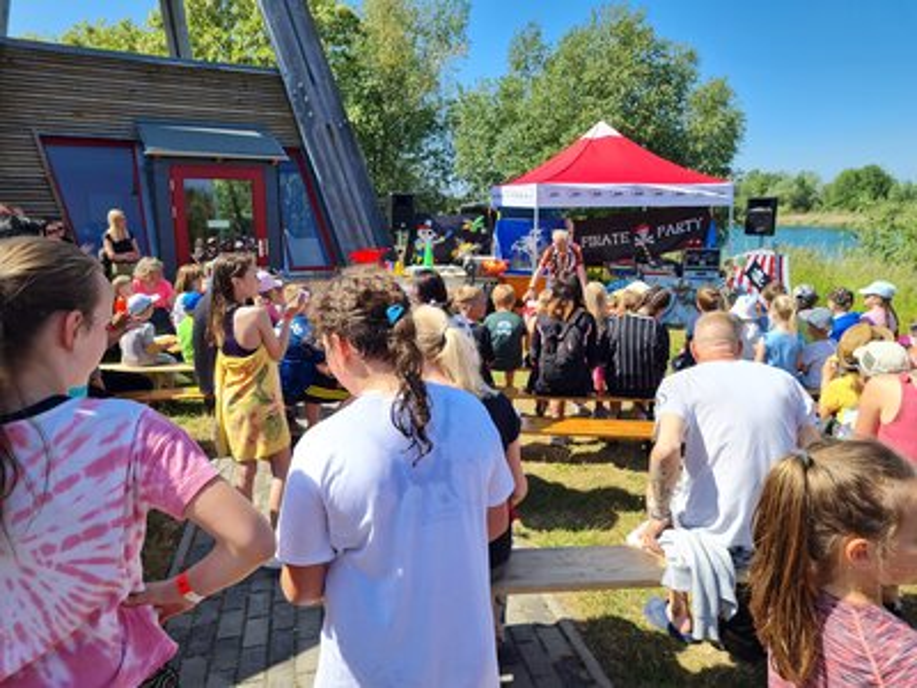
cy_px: 344
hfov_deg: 67.3
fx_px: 689
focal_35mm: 26
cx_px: 458
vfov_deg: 53.1
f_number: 1.8
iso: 50
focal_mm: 5.4
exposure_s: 1/1340
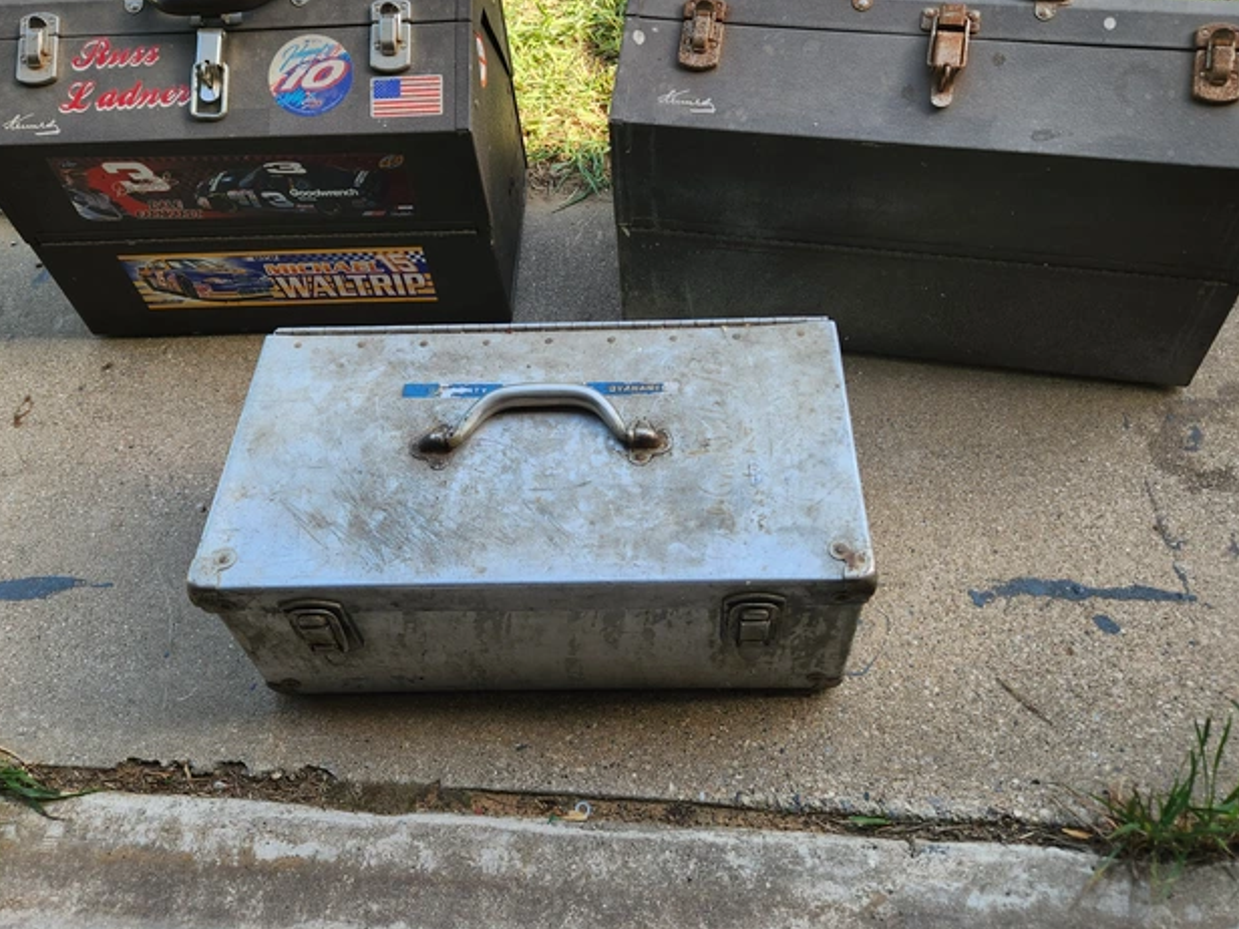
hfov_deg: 63.4
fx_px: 1002
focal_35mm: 28
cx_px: 630
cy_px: 385
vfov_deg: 49.5
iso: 20
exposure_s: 1/180
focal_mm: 5.4
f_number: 1.8
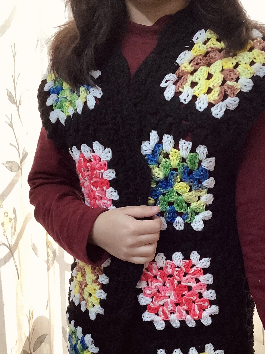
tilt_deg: -19.0
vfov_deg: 40.8
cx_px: 167
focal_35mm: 46
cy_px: 230
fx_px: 469
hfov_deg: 31.4
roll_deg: -1.2
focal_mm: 3.3
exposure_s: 1/60
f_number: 2.4
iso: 160
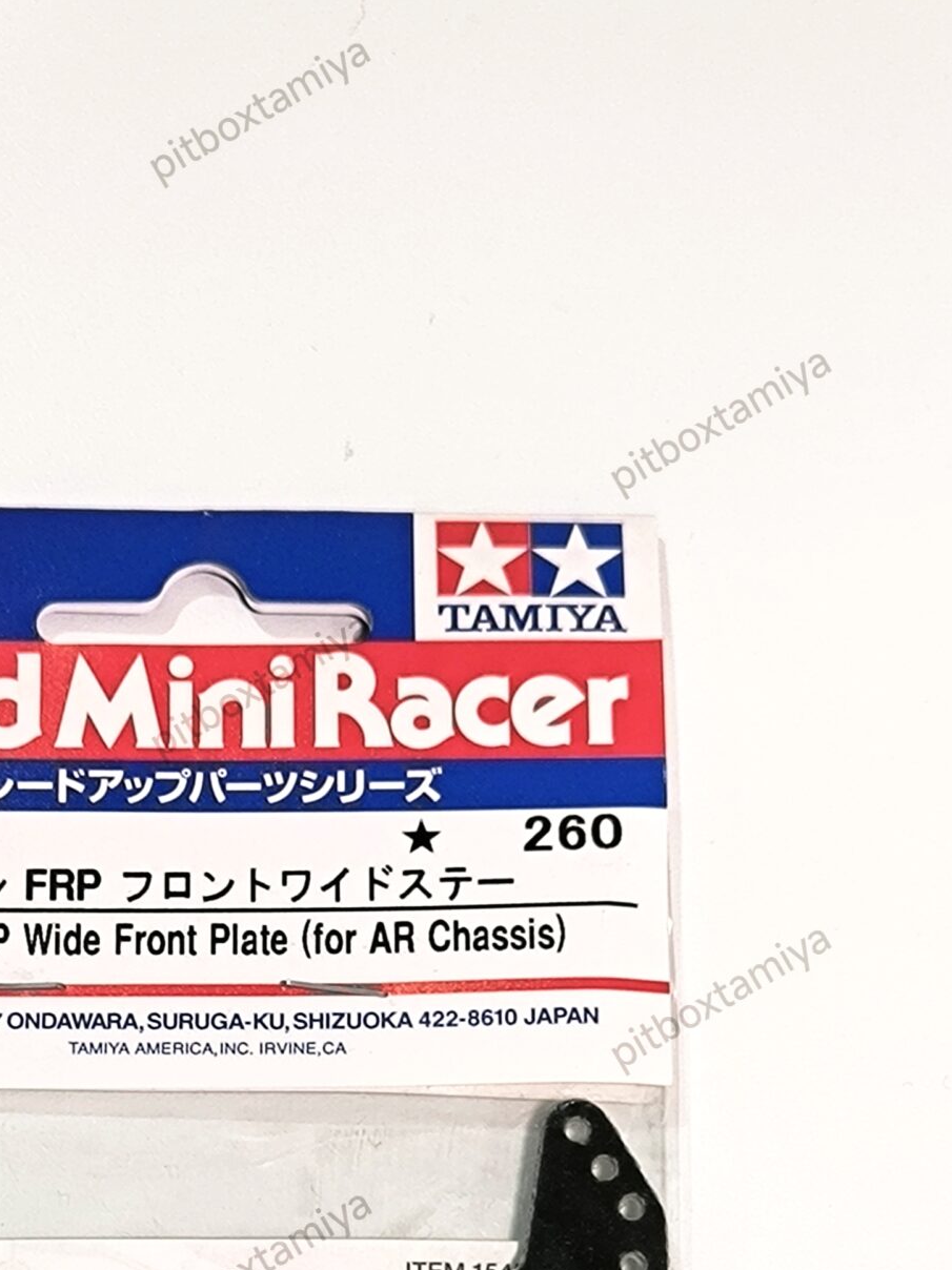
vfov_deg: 18.0
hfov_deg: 13.9
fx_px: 3890
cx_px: 229
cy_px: 1326
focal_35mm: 106
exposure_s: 1/101
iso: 160
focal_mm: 6.92
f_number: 1.9
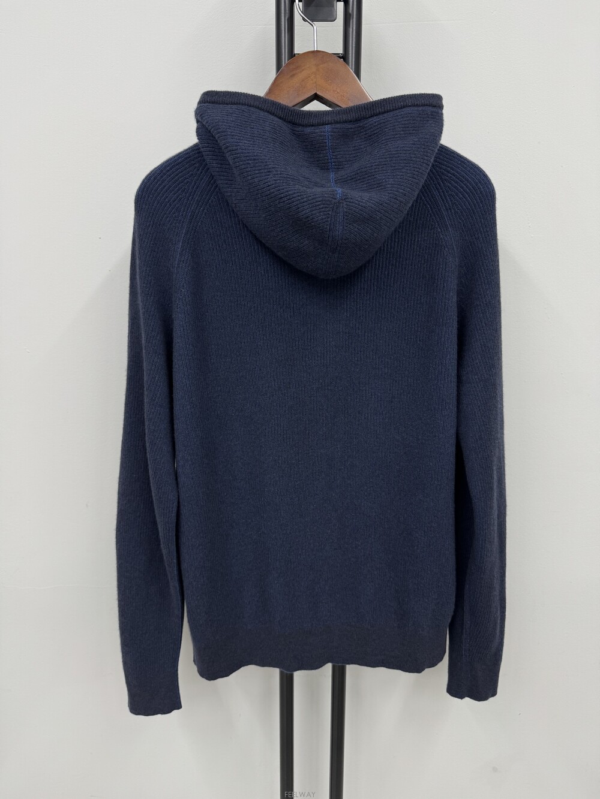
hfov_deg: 56.8
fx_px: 555
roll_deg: +0.0
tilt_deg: -12.1
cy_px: 400
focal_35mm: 24
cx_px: 300
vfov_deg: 71.6
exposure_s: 1/60
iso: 125
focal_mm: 6.76
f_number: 1.78
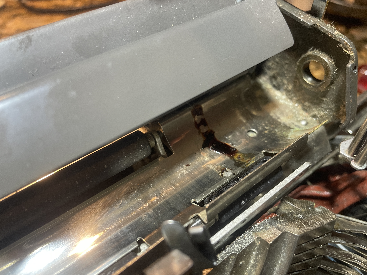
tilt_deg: -50.8
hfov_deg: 67.3
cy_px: 138
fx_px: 276
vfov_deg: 53.1
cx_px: 184
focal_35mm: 26
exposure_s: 1/60
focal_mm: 4.2
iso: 200
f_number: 1.6
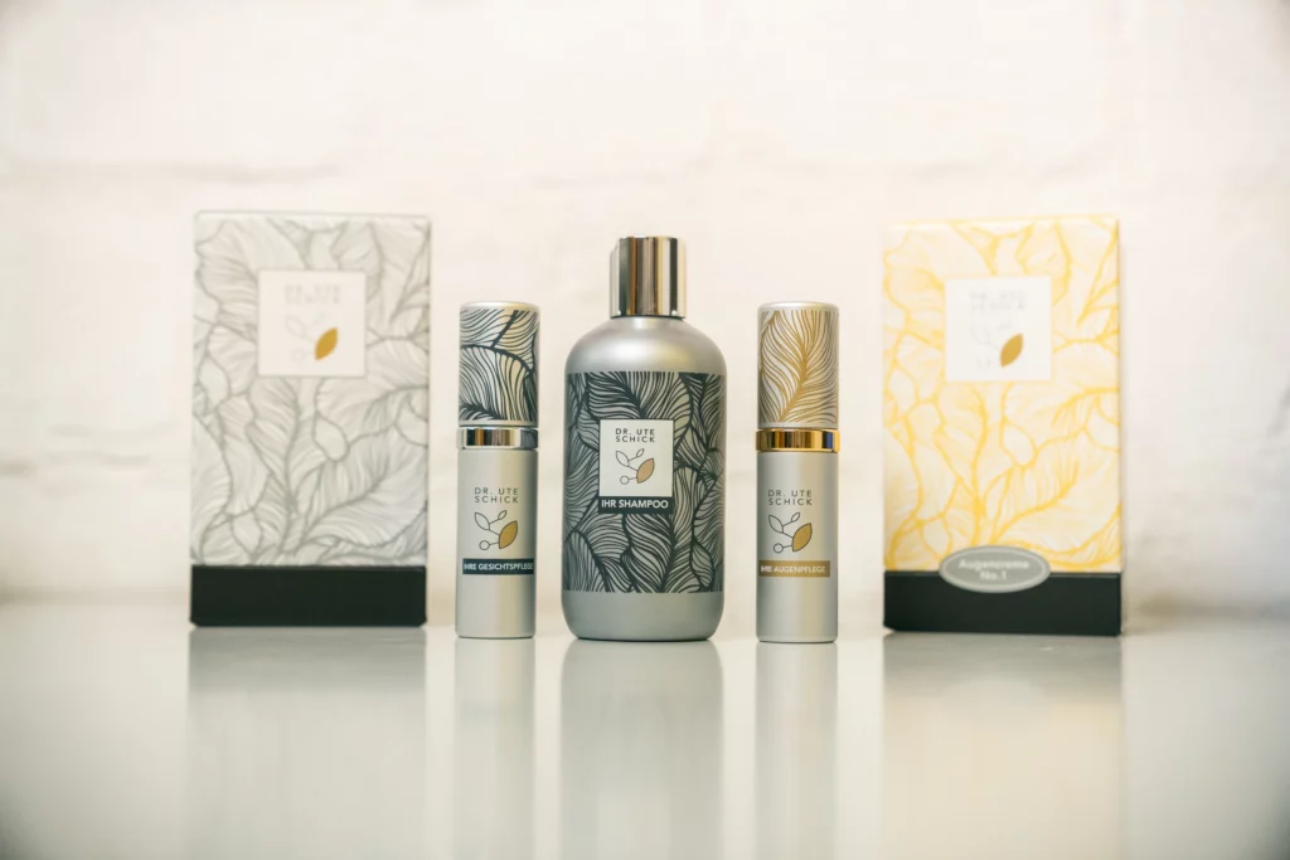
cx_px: 645
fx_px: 2114
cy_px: 430
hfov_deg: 33.9
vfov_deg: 23.0
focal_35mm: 59
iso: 1250
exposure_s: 1/320
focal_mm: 59
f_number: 3.2
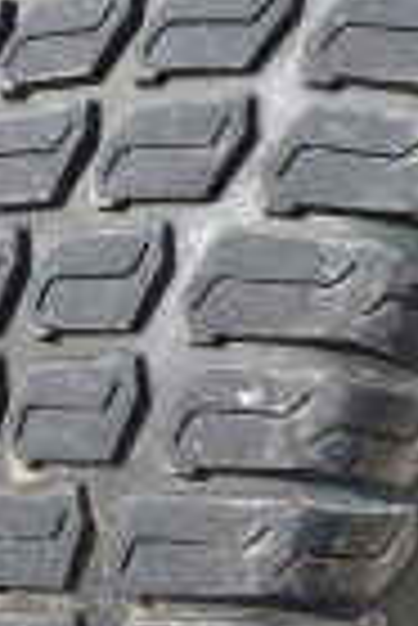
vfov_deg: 18.6
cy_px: 279
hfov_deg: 12.4
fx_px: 1911
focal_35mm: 110
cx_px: 315
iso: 80
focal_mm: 5.4
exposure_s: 1/2112
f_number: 1.8
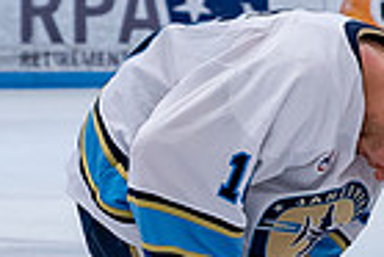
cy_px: 221
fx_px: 4741
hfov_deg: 4.6
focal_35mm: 444
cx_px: 643
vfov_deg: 3.1
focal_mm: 62
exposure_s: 1/250
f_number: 4
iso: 400
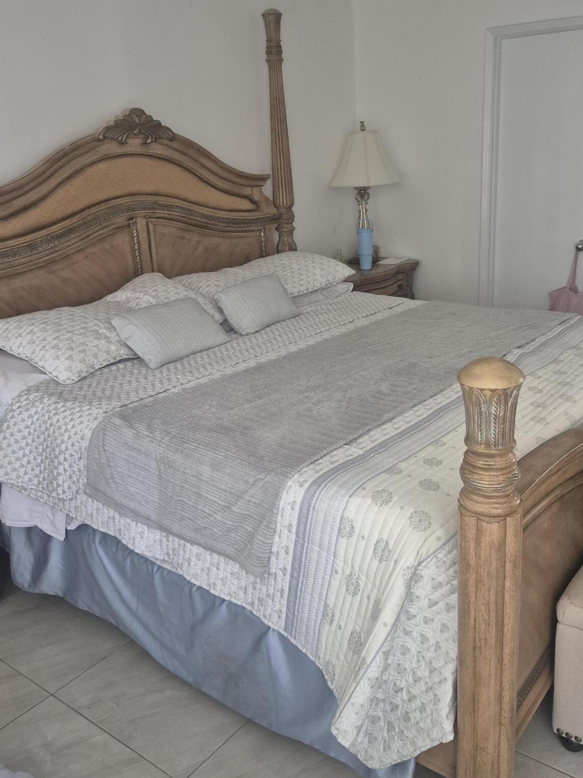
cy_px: 363
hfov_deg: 46.5
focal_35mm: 30
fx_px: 674
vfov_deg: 59.9
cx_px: 358
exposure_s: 1/60
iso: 800
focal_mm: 5.4
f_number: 1.8
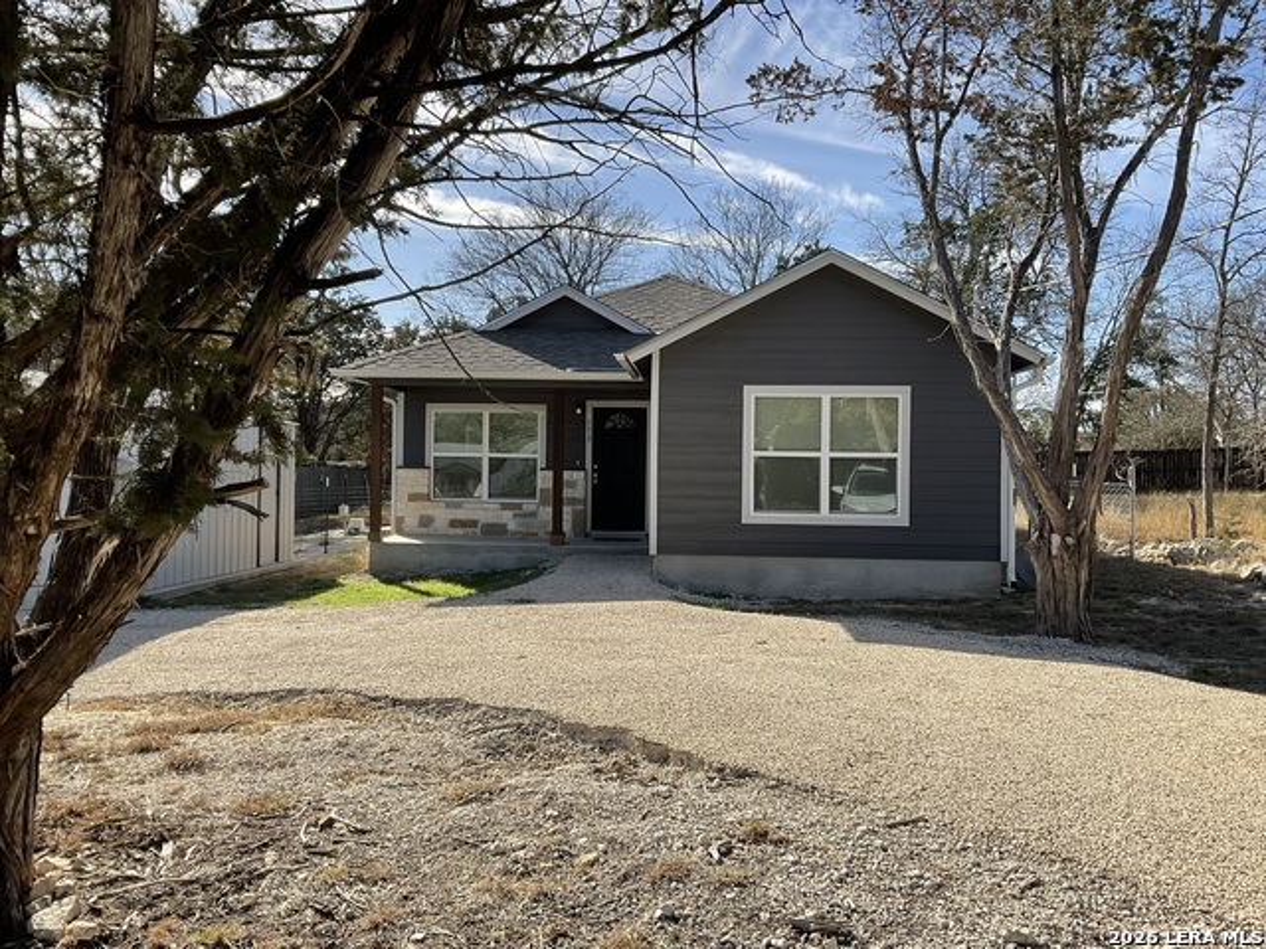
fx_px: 1061
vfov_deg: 48.2
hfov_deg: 61.7
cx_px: 633
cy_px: 474
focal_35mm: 29
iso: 16
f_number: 1.8
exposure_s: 1/1250
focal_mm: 3
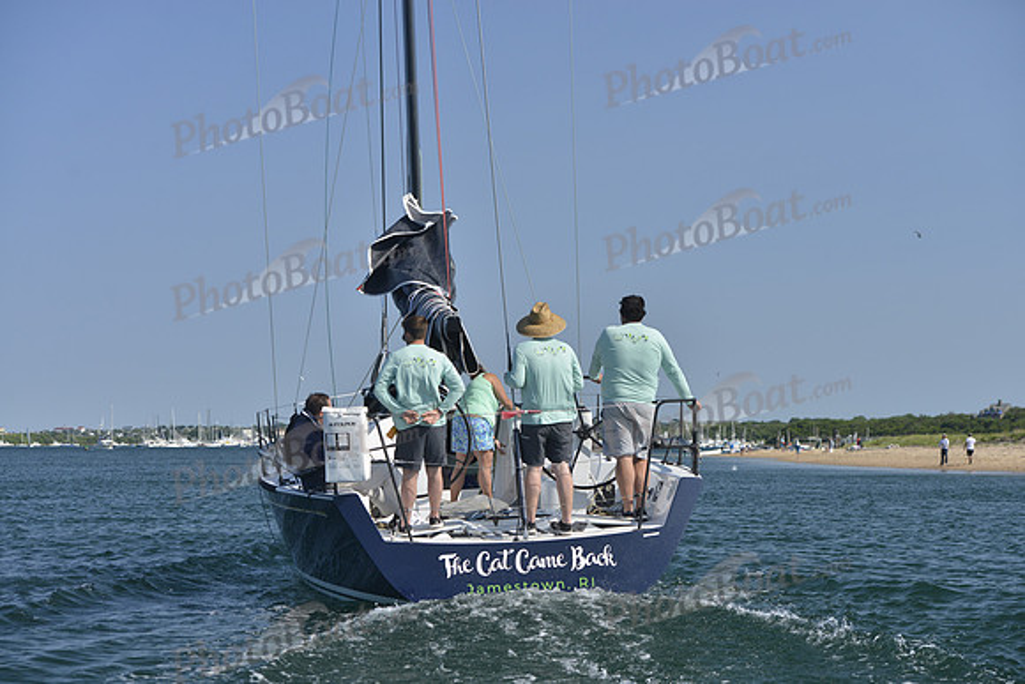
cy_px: 342
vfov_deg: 19.5
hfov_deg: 28.8
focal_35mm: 70
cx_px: 512
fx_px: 1993
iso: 400
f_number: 6.3
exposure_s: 1/1000
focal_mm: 70
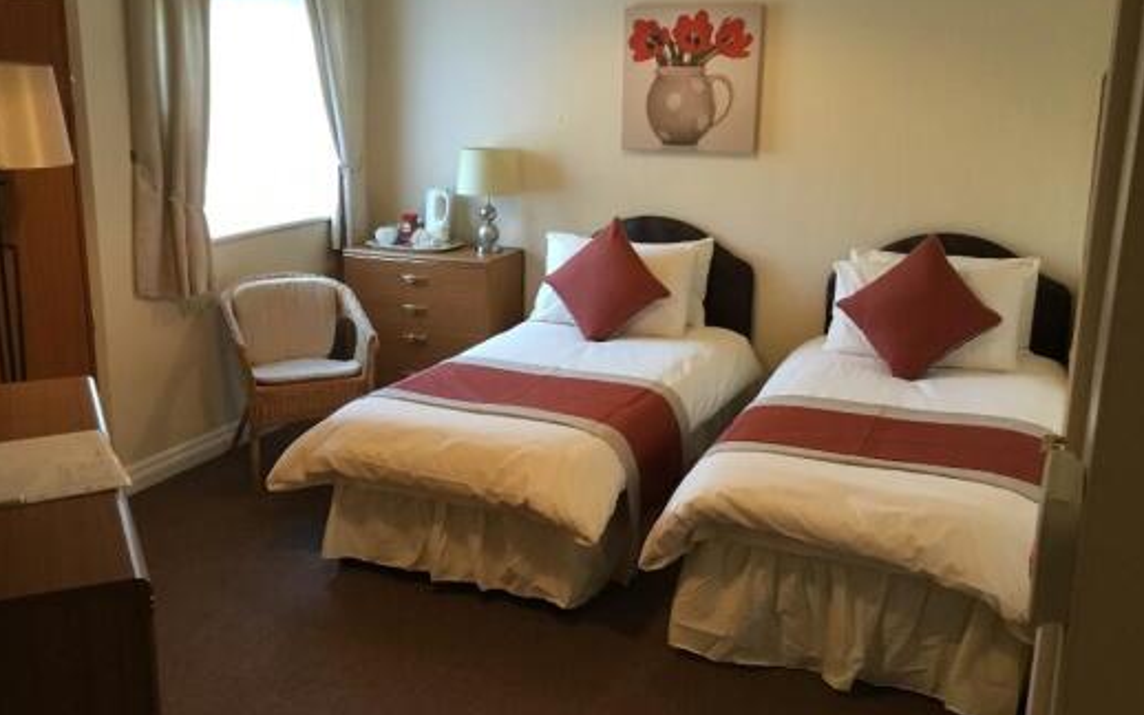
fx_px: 1154
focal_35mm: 37
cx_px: 529
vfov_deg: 34.5
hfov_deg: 52.7
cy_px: 350
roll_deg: +0.4
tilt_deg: -14.0
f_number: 2.4
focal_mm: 3.3
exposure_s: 1/33
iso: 160
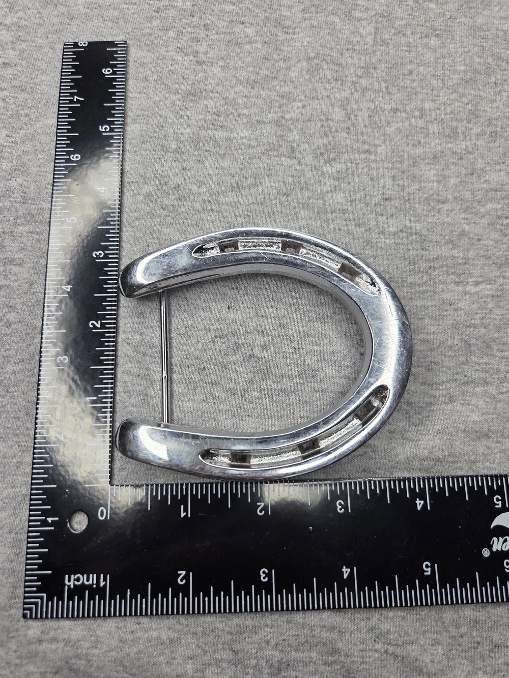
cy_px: 339
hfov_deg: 58.9
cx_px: 254
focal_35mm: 23
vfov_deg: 73.9
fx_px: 451
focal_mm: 5.4
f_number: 1.8
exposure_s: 1/571
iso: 80
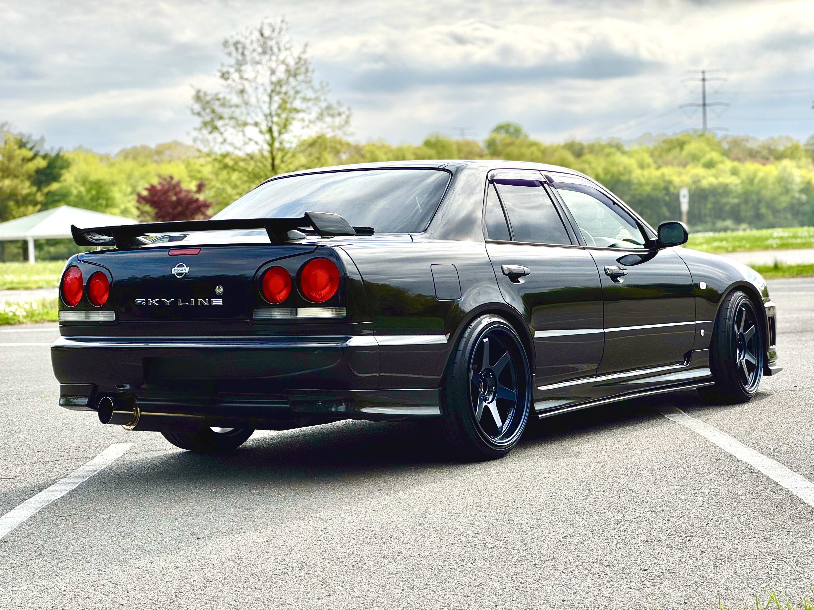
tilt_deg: -2.4
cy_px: 305
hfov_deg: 25.3
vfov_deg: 19.1
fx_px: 1811
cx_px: 407
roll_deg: +2.5
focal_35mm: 77
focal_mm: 9
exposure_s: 1/774
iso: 25
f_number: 2.8
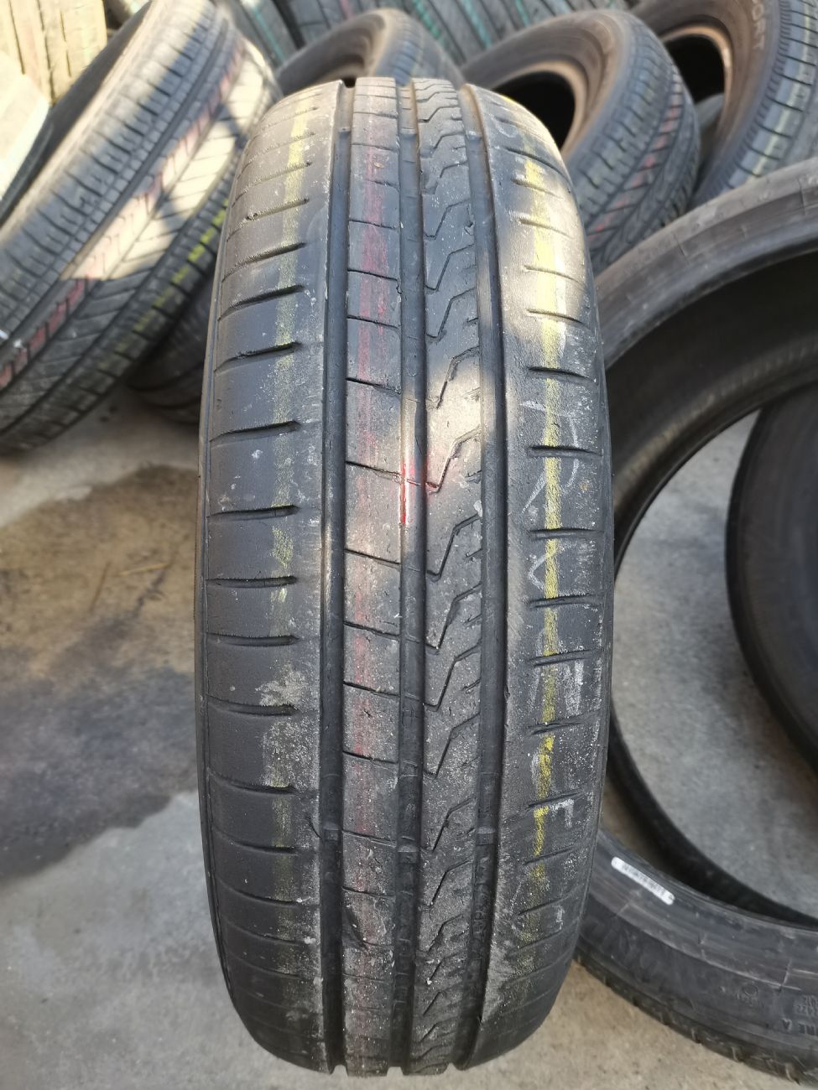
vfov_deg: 67.3
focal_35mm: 26
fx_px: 819
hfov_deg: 53.1
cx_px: 409
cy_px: 545
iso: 80
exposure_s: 1/100
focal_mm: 5.58
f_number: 1.8
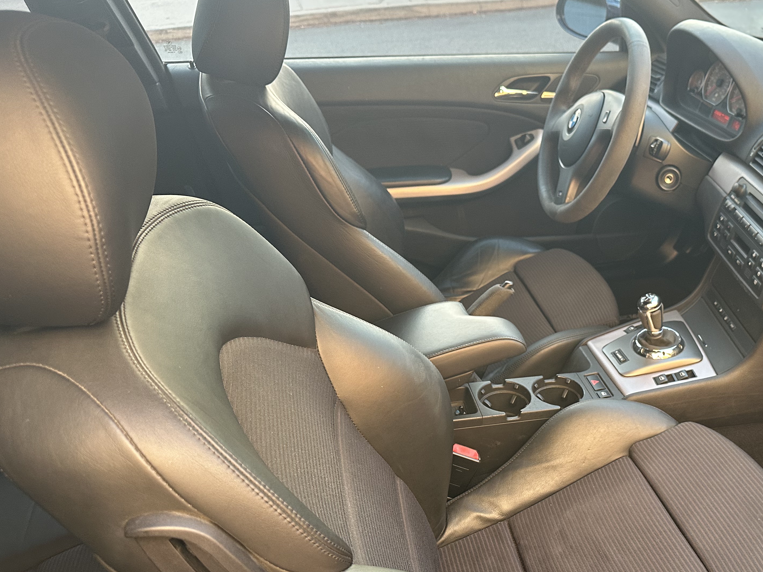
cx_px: 536
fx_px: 749
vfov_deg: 41.1
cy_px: 393
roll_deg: +6.5
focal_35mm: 34
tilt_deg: -38.7
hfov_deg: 52.4
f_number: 1.78
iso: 250
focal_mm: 6.86
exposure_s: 1/110
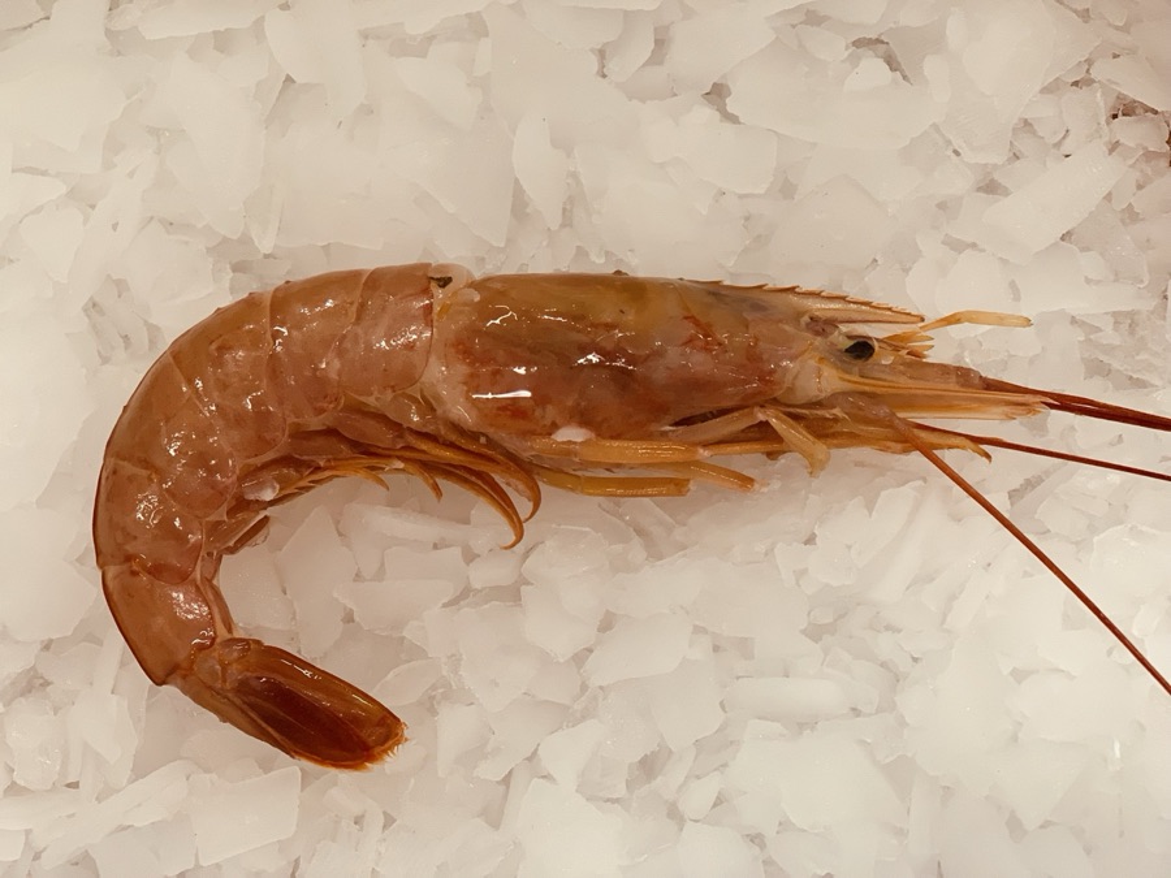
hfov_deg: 36.8
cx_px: 586
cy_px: 439
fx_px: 1759
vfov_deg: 28.0
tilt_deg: -79.0
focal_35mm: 52
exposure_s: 1/50
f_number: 2.4
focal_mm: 6
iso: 160
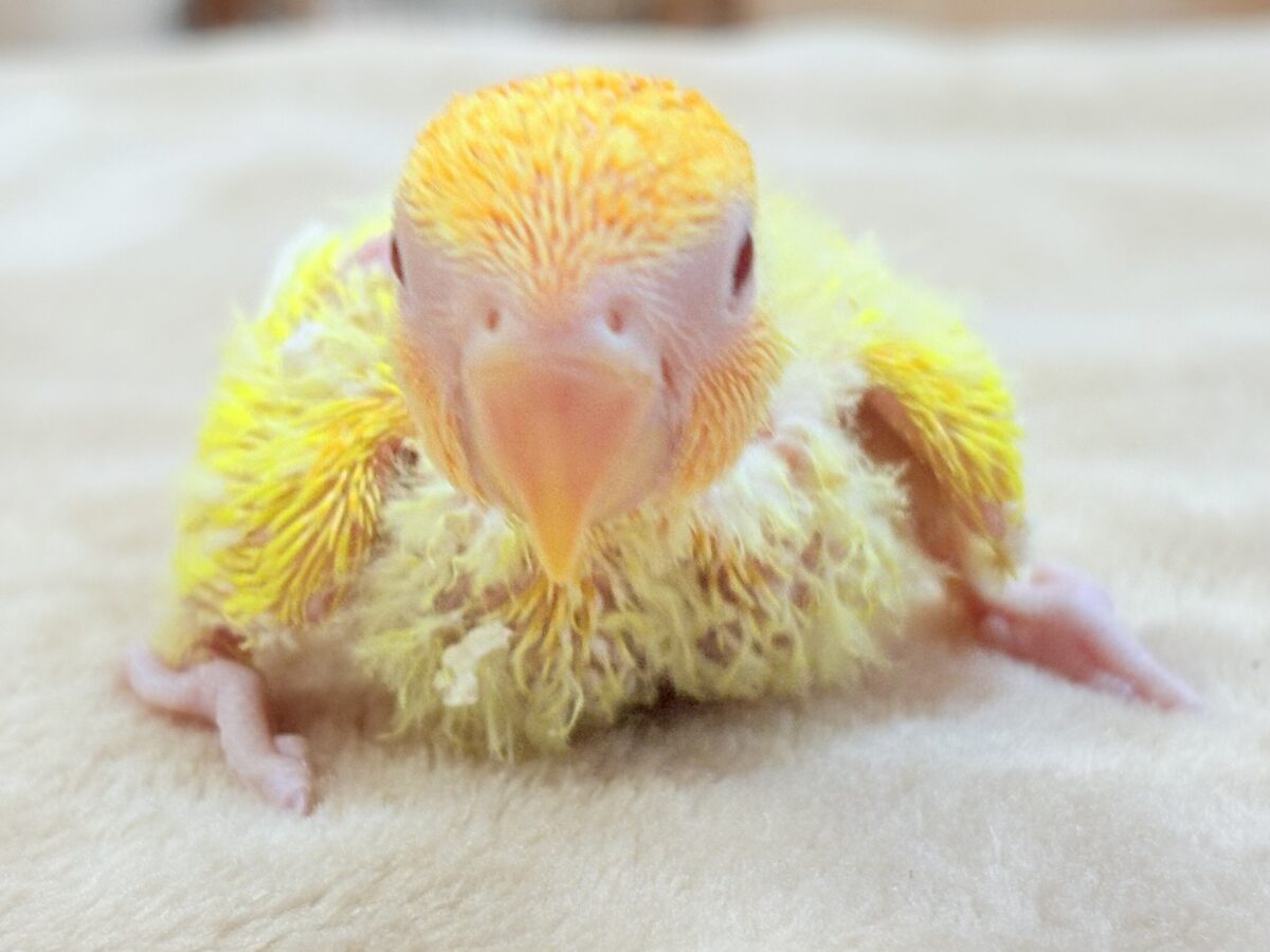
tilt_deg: -13.2
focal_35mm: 52
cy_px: 476
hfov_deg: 36.8
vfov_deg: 28.0
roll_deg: +1.1
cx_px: 635
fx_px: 1908
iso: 40
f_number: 1.6
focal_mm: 5.96
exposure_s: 1/121
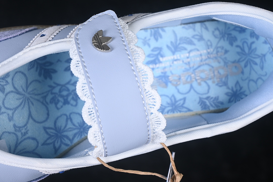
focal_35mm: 75
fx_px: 569
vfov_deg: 18.2
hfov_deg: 27.0
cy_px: 91
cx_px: 136
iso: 160
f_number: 7.1
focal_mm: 50
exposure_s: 1/80
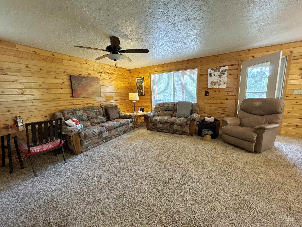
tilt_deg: -9.5
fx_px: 122
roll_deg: +2.2
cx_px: 151
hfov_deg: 102.1
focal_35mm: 14
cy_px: 114
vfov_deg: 85.7
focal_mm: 2.22
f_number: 2.2
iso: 250
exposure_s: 1/60
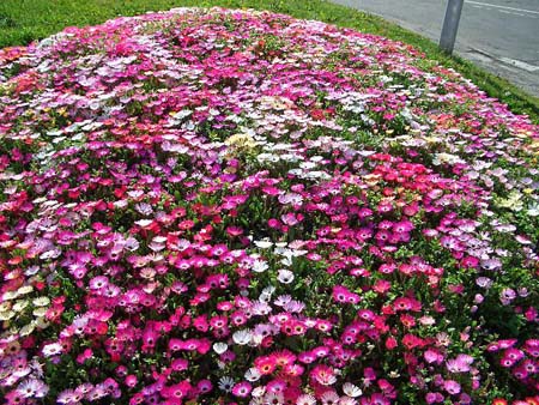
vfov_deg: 40.7
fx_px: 545
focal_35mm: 35
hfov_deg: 52.6
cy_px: 202
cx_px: 270
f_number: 4.3
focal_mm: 5.8
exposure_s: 1/500
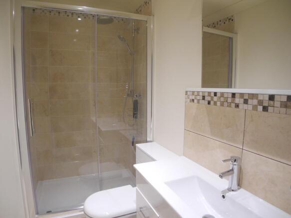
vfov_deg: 49.7
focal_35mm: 28
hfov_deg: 63.5
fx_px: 235
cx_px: 146
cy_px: 109
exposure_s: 1/30
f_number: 2.8
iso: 262
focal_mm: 6
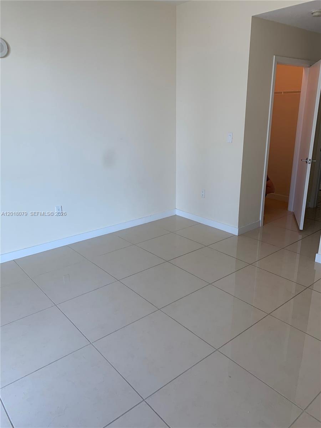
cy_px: 214
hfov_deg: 53.1
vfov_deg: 67.3
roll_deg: +1.4
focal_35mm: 26
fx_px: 321
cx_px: 160
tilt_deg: -18.9
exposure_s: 1/121
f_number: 1.8
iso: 40
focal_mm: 4.25
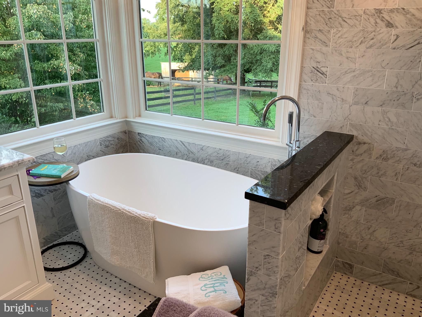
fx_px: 354
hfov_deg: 61.7
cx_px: 211
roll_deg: +0.7
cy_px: 158
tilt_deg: -19.8
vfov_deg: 48.2
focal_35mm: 29
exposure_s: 1/120
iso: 32
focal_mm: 3
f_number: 1.8
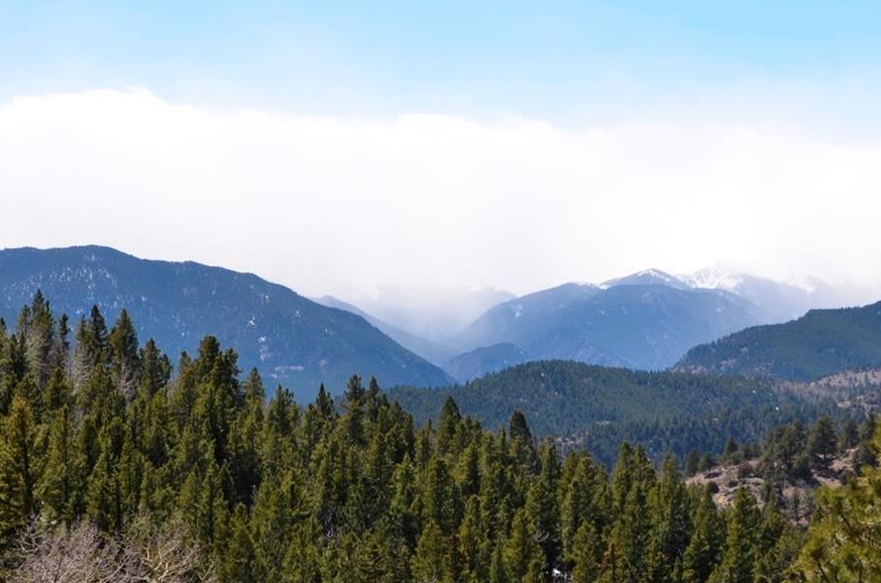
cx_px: 611
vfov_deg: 15.5
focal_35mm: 88
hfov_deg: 23.0
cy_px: 244
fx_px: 2149
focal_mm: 32
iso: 100
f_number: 8
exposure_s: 1/250
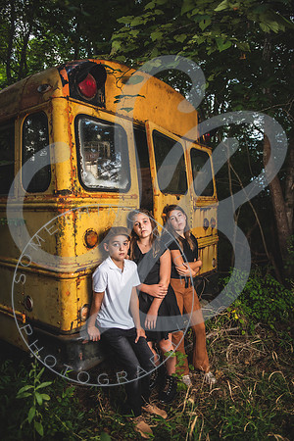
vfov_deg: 73.7
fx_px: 294
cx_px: 147
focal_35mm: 24
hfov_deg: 53.1
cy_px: 220
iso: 100
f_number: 2.8
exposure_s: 1/160
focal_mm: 24
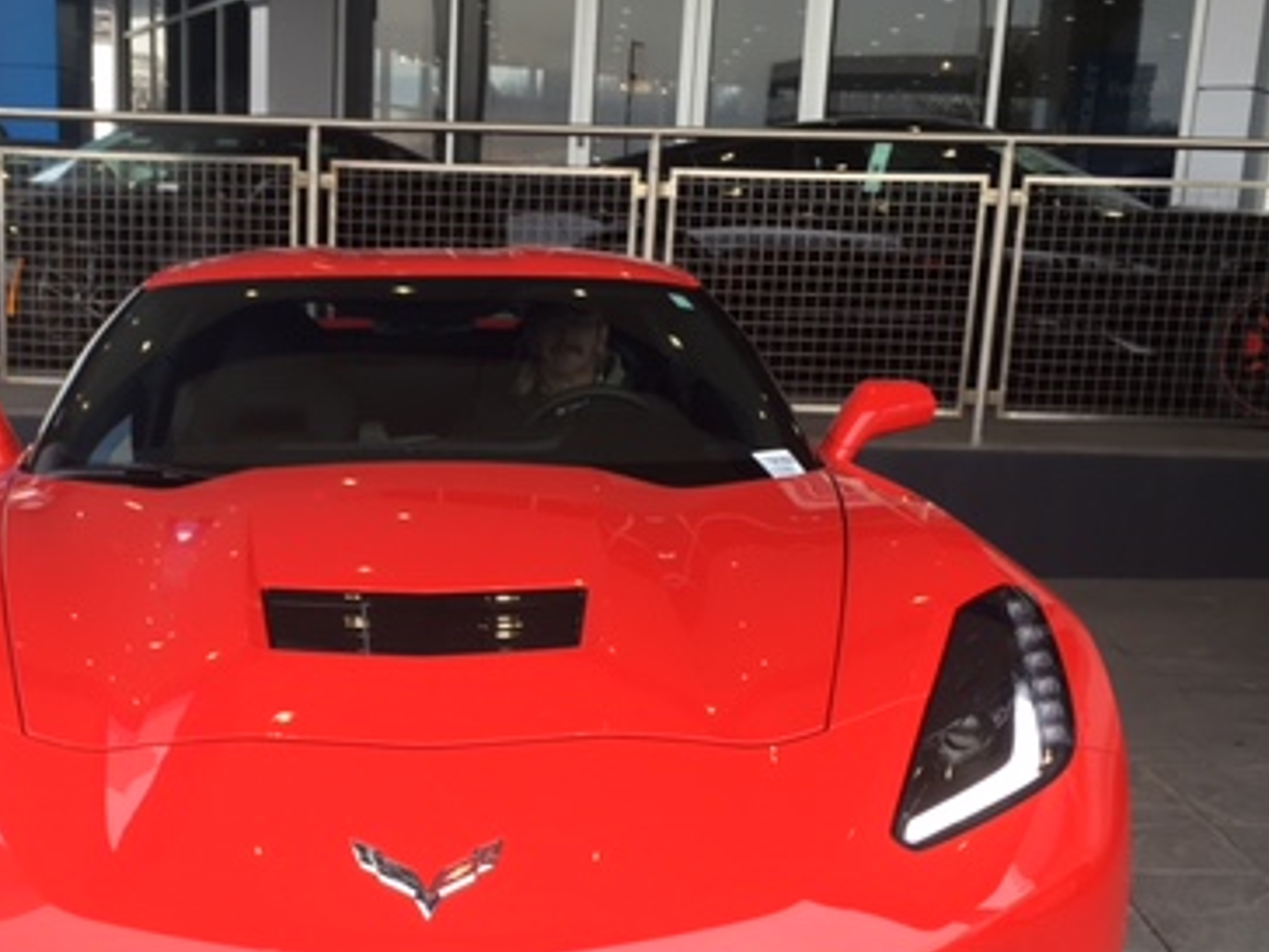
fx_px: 1870
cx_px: 425
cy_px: 704
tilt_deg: -16.0
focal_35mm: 51
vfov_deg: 28.2
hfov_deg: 37.1
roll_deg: -2.7
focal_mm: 4.15
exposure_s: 1/120
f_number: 2.2
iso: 25
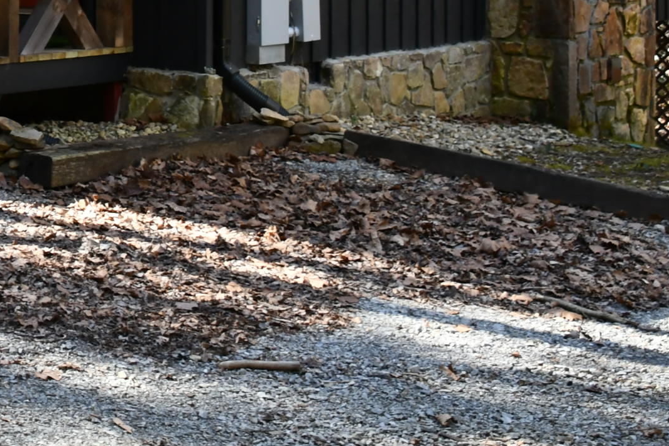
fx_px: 1728
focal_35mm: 93
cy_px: -171
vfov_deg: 14.0
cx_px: -95
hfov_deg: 20.7
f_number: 4.5
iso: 400
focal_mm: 22
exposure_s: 1/250
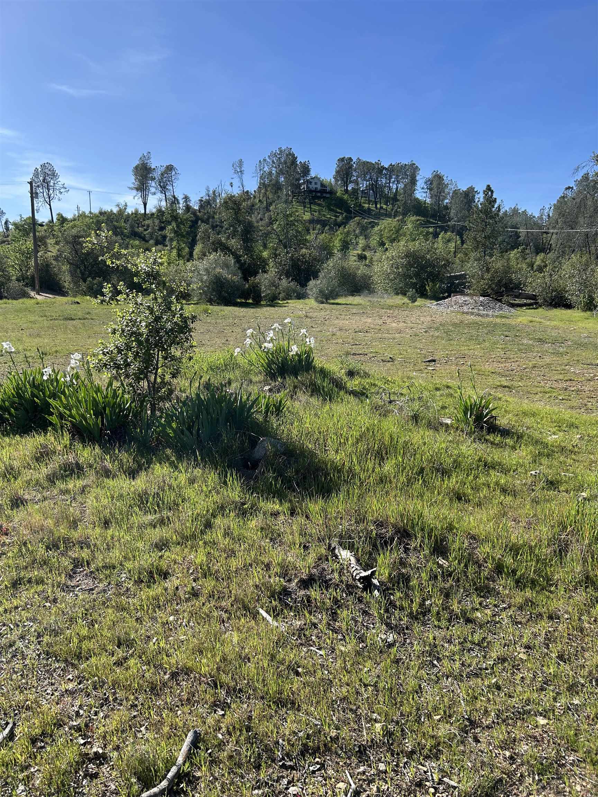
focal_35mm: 26
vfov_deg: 67.3
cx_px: 299
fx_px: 599
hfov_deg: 53.1
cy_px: 398
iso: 50
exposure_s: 1/2841
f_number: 1.5
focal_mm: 5.7
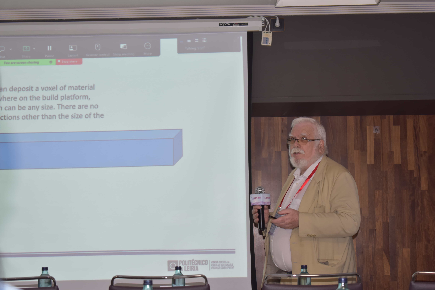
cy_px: 146
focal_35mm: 84
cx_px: 215
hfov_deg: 24.3
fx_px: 1009
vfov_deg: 16.4
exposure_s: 1/40
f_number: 5.6
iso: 400
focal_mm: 55
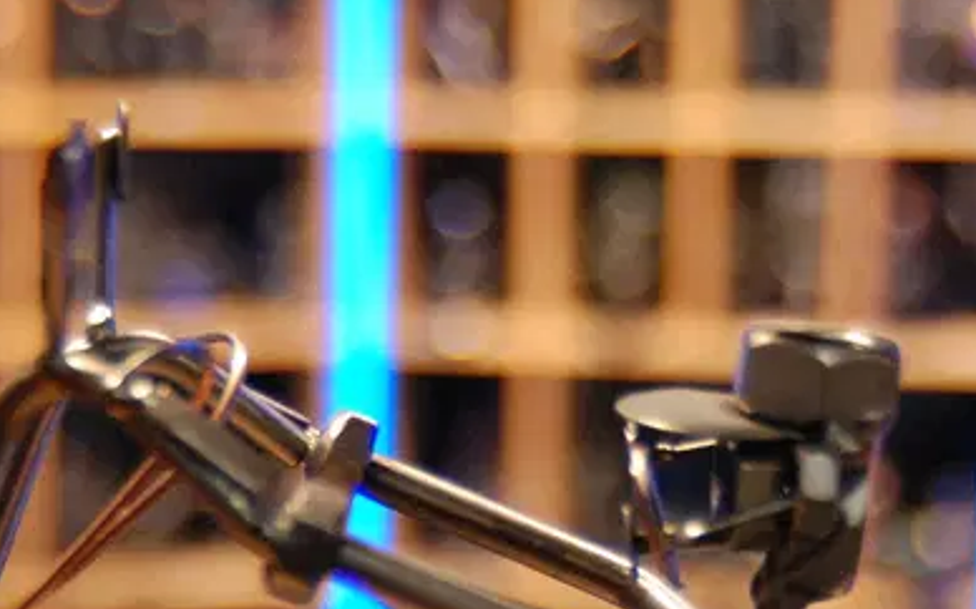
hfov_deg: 14.7
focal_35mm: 142
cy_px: 968
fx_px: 3775
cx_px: 457
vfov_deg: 8.9
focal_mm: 30
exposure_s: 1/160
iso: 1000
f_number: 2.8
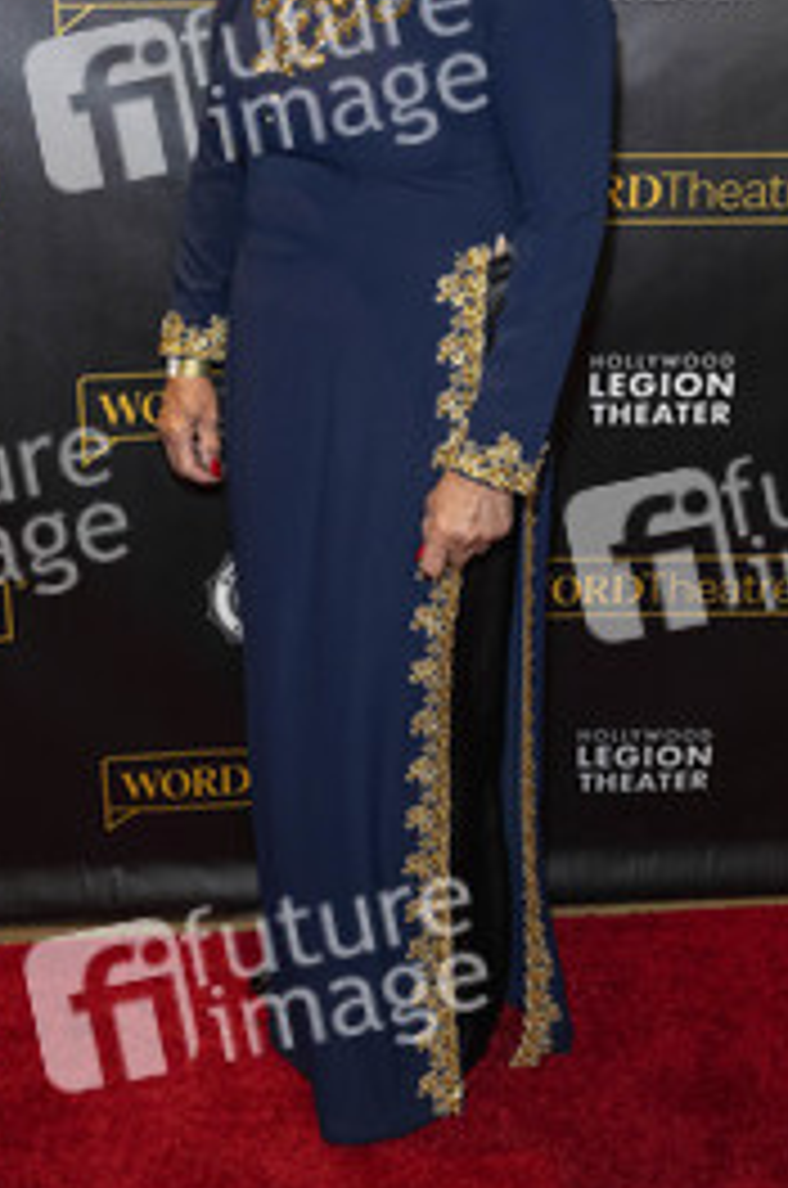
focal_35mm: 47
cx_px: 387
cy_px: 310
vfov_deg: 40.9
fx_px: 1549
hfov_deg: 28.5
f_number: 5.6
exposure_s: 1/200
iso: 800
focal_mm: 31
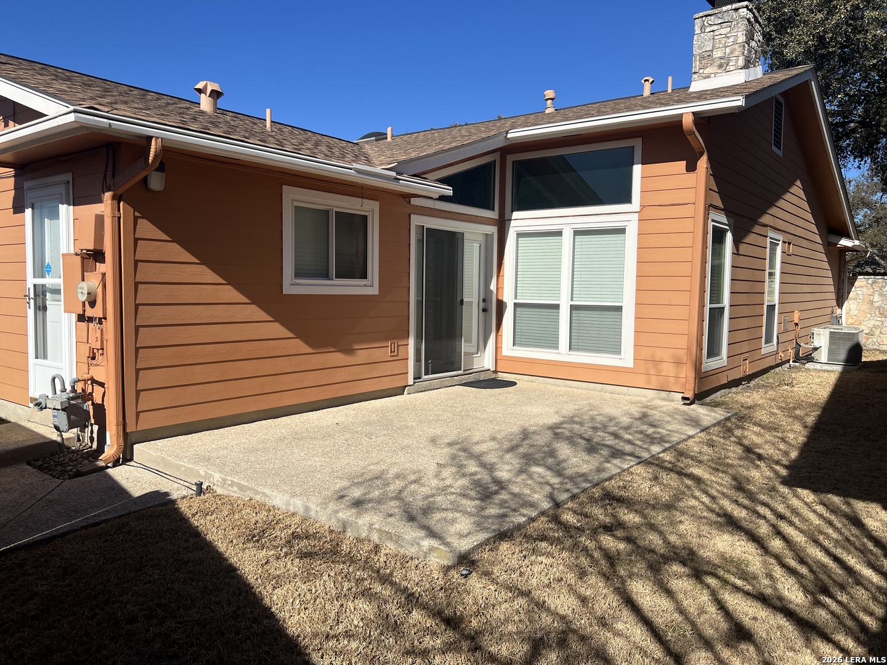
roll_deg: -0.1
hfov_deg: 67.3
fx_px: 666
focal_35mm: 26
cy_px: 332
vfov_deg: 53.1
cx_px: 444
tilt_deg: -4.1
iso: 50
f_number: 1.5
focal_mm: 5.7
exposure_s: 1/5882
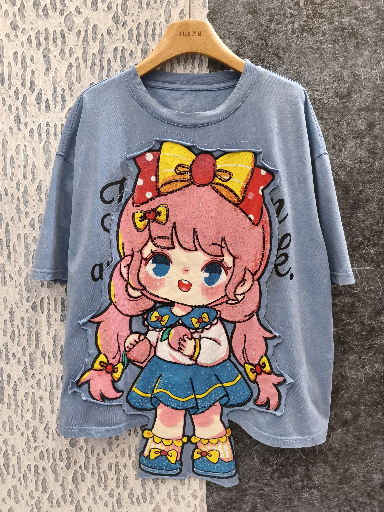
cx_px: 192
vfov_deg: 73.9
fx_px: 340
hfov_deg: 58.9
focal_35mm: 23
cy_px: 256
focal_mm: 6.45
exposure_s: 1/99.9
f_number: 1.62
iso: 80
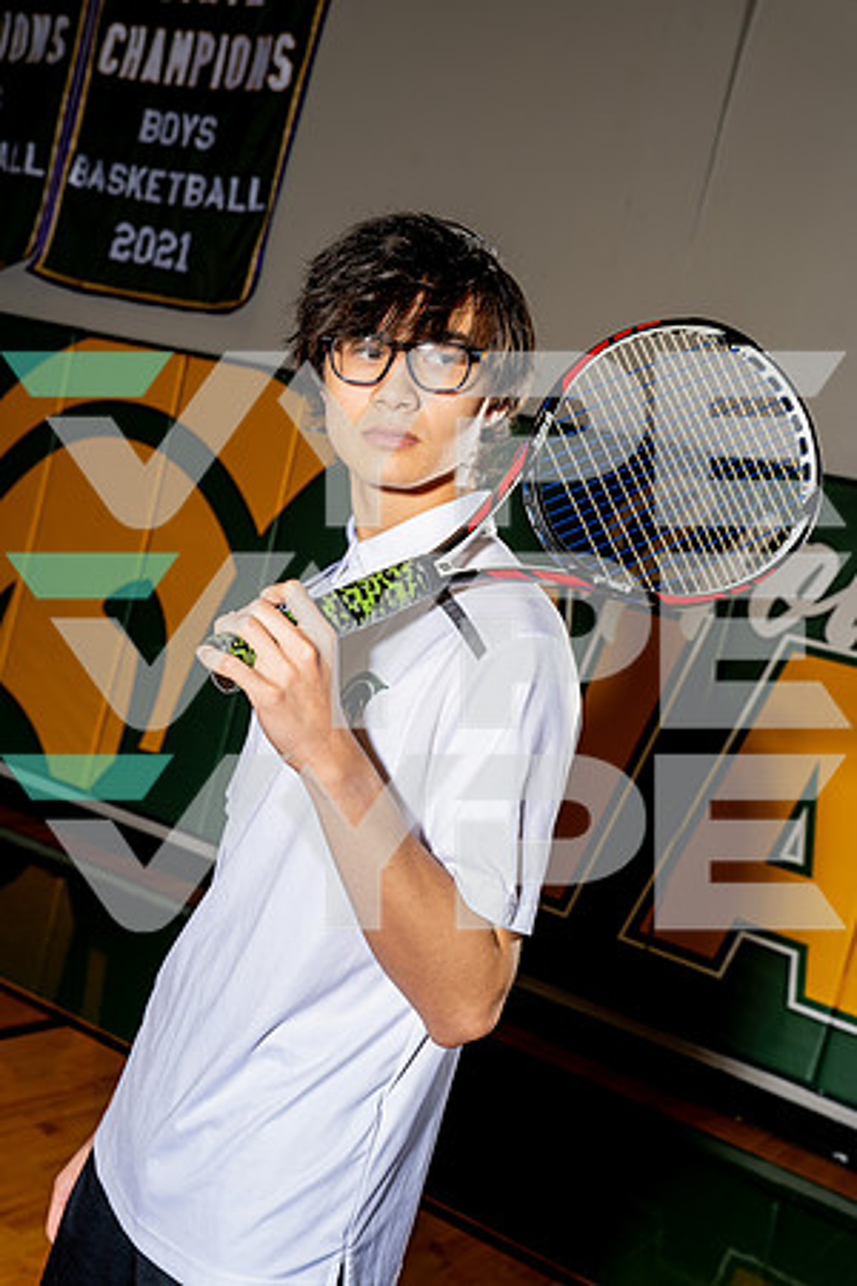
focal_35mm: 43
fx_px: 1535
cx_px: 428
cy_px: 643
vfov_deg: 45.4
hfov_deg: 31.2
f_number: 6.3
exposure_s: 1/250
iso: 100
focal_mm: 43
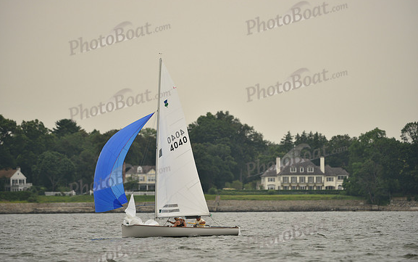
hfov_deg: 5.1
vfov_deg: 3.2
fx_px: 4672
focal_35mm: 410
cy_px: 131
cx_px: 209
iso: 320
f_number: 5
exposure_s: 1/1250
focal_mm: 400
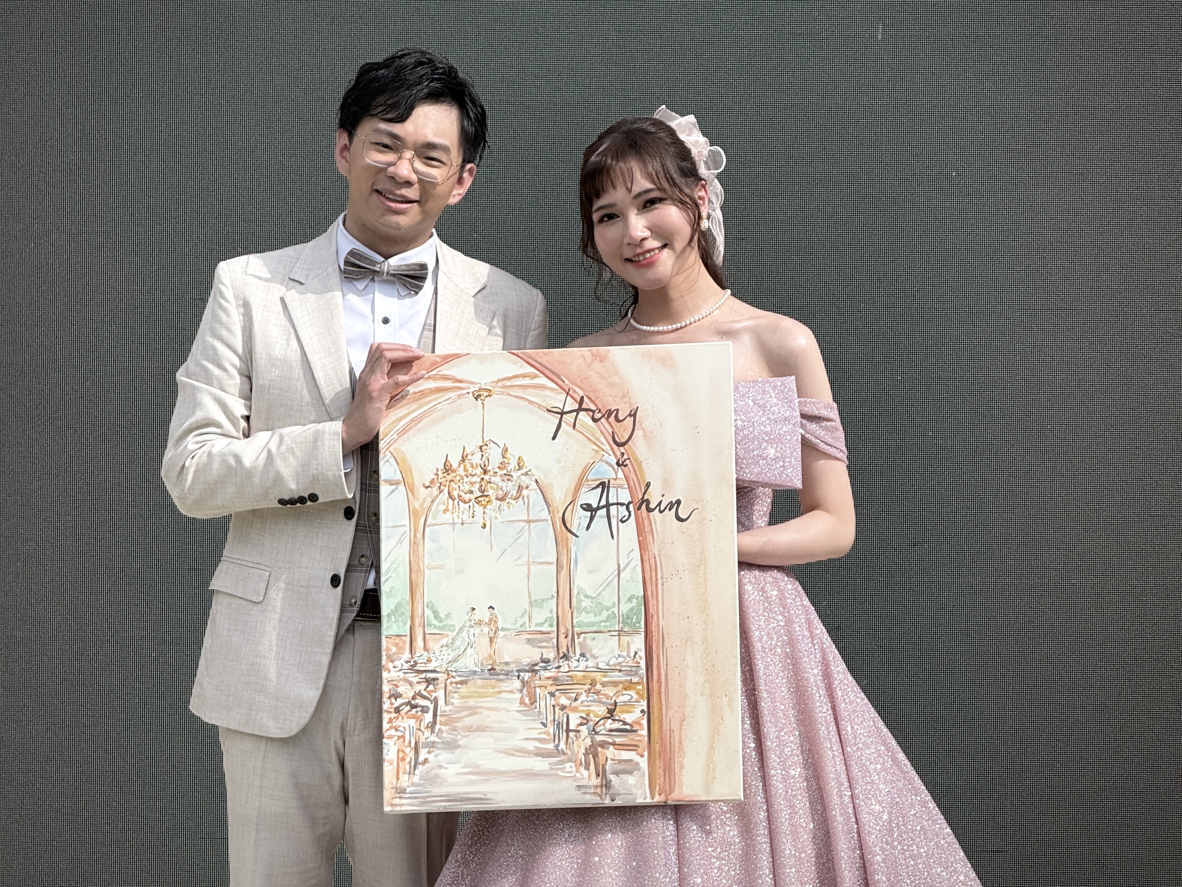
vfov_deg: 12.3
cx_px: 591
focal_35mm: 120
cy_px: 444
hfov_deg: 16.4
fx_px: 4098
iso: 50
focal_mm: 15.66
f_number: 2.8
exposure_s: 1/1546
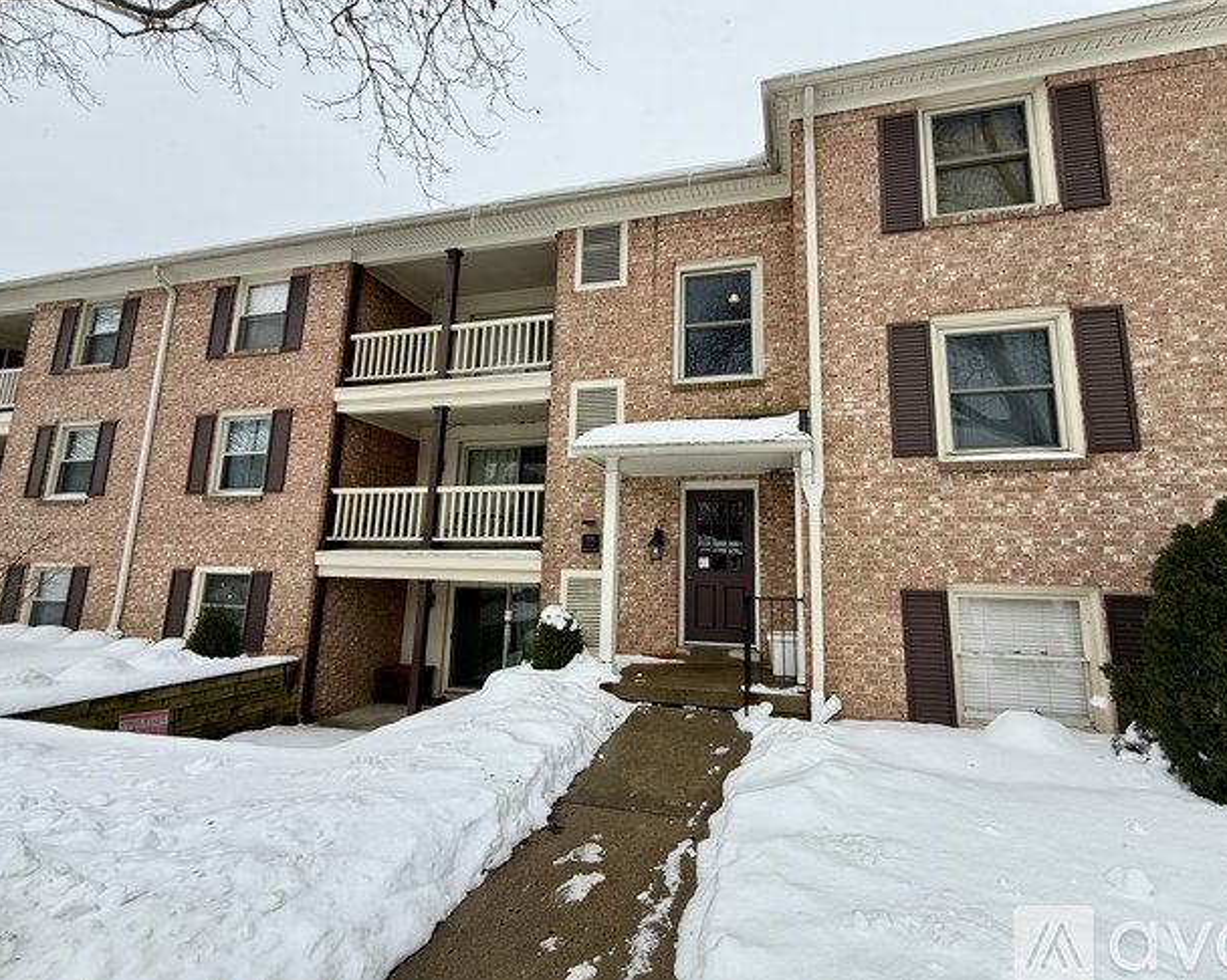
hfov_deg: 96.6
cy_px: 482
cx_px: 667
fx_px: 545
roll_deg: -0.9
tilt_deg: +9.6
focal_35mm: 15
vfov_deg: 84.0
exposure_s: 1/651
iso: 50
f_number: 2.2
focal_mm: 2.22
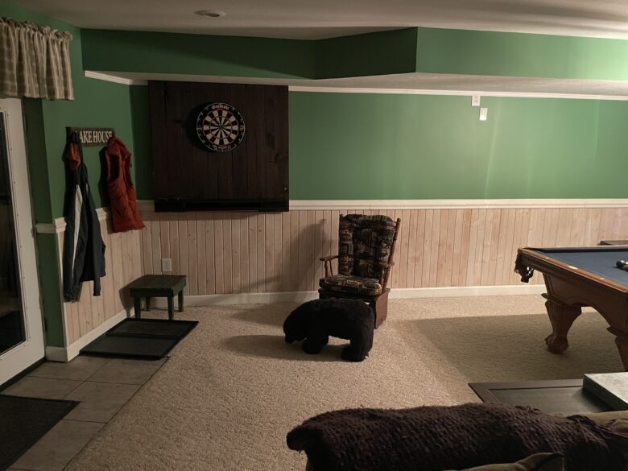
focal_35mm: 26
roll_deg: -0.7
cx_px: 314
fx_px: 472
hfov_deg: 67.3
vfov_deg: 53.1
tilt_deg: -9.8
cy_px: 236
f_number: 1.6
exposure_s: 1/30
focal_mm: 4.2
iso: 800
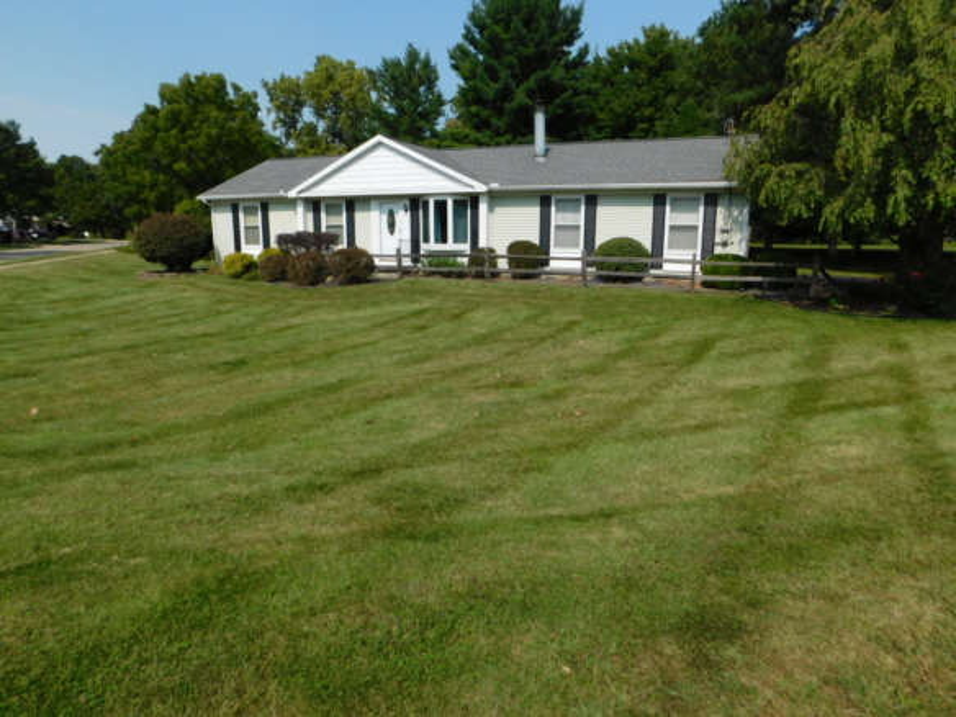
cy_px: 358
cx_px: 478
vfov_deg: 58.9
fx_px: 635
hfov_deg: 73.9
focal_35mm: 23
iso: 125
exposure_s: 1/640
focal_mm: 4
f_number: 6
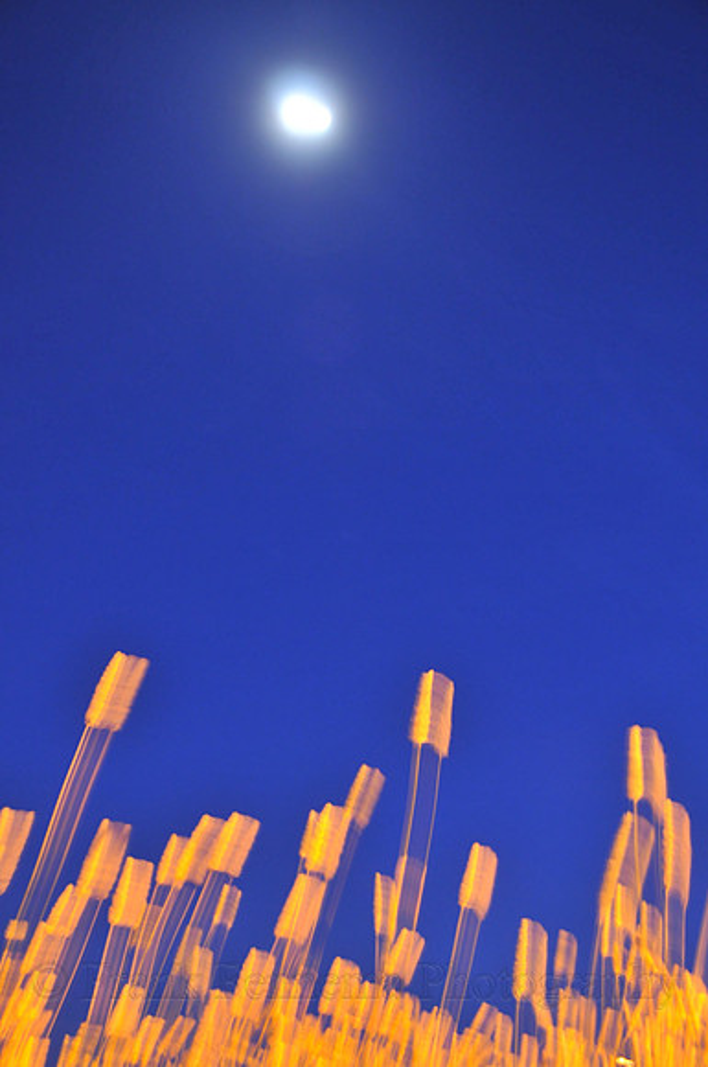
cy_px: 534
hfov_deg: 28.9
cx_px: 354
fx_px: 1376
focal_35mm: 46
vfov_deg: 42.4
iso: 800
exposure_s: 4
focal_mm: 31
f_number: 4
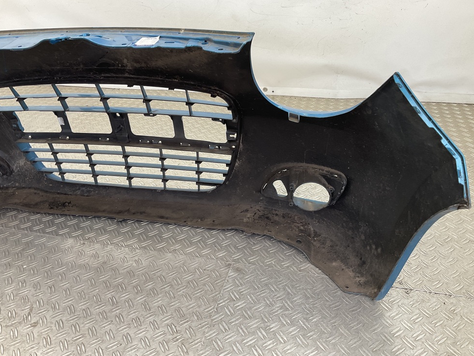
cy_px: 175
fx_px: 411
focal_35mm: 30
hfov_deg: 59.9
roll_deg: +2.2
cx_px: 243
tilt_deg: -30.8
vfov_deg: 46.8
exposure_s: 1/100
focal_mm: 3
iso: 32
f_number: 1.8
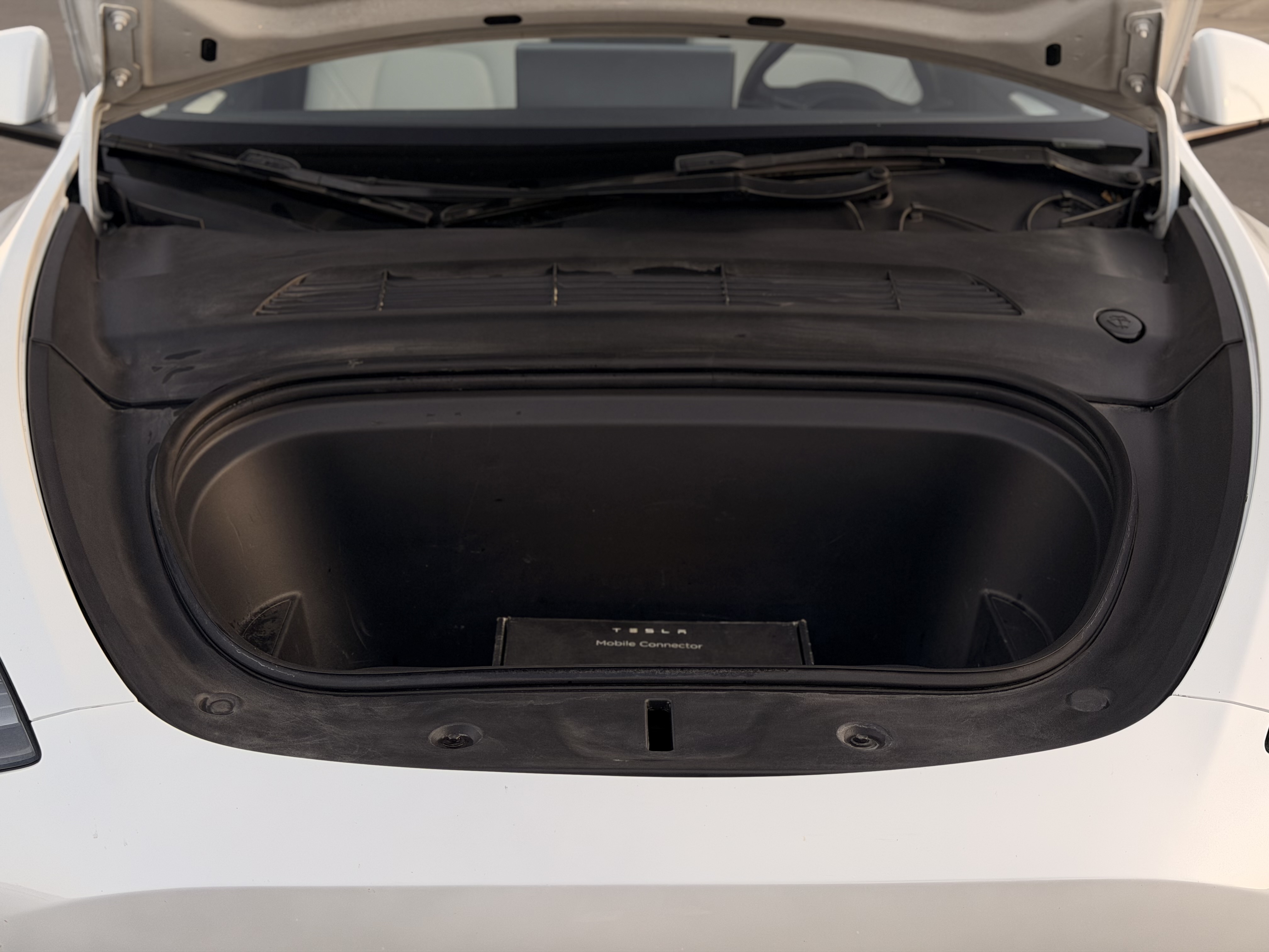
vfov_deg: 30.3
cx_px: 634
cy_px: 476
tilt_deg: -18.4
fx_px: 1760
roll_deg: +0.1
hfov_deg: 39.7
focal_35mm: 48
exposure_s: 1/167
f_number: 1.78
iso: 64
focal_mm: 6.76
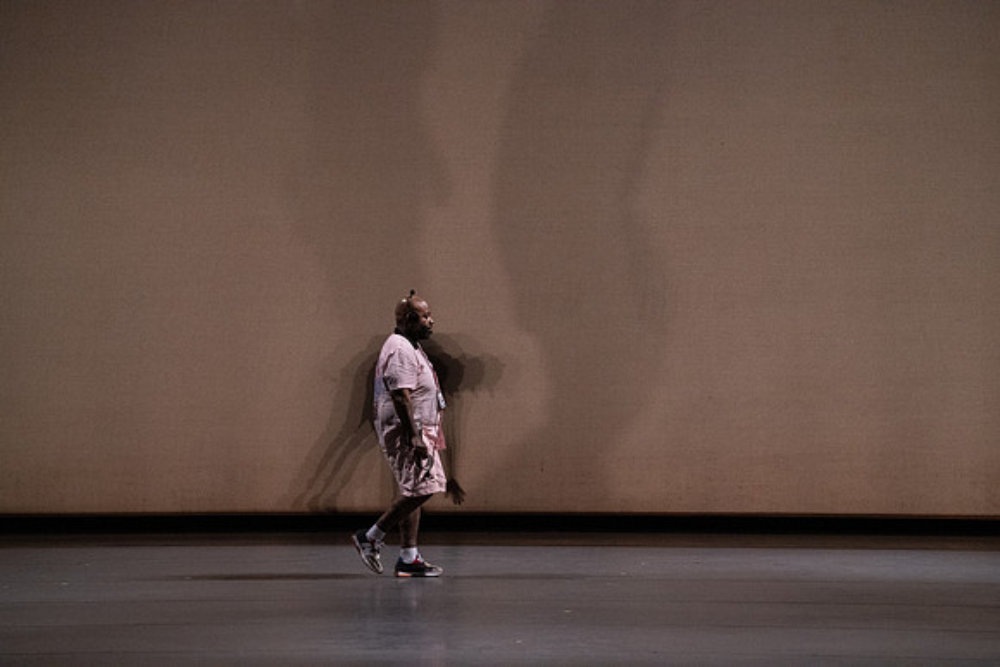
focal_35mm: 182
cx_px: 500
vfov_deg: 7.5
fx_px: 5057
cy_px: 334
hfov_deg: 11.3
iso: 12800
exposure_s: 1/500
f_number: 6.3
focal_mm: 182
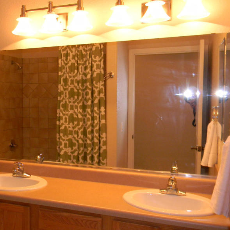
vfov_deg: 39.2
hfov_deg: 37.3
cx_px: 34
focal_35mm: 43
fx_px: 323
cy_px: 118
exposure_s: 1/30
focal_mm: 5
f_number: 3.5
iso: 200
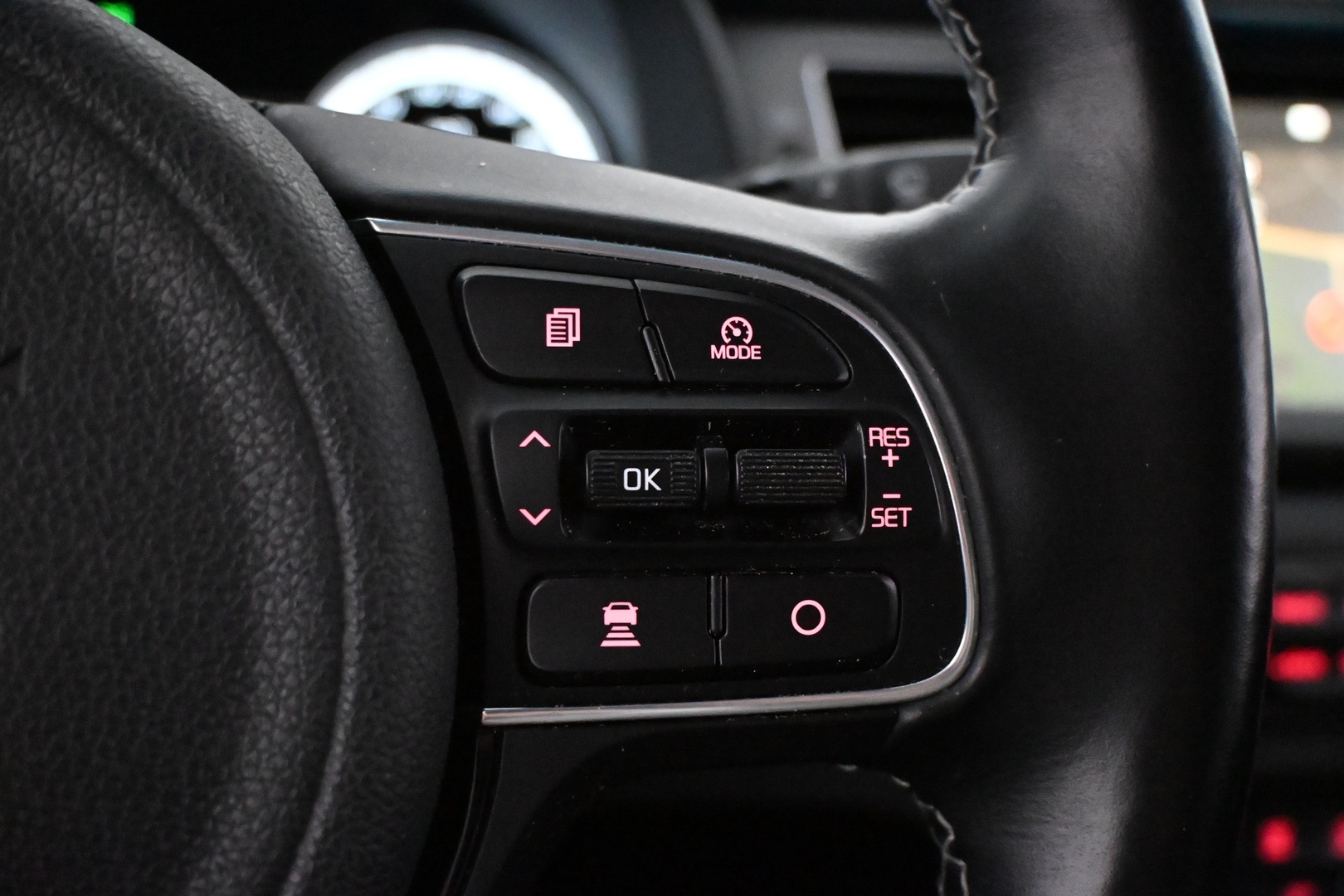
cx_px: 672
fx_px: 1260
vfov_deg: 39.1
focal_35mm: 34
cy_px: 448
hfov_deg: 56.1
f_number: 4
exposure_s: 1/100
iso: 12800
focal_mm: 22.5
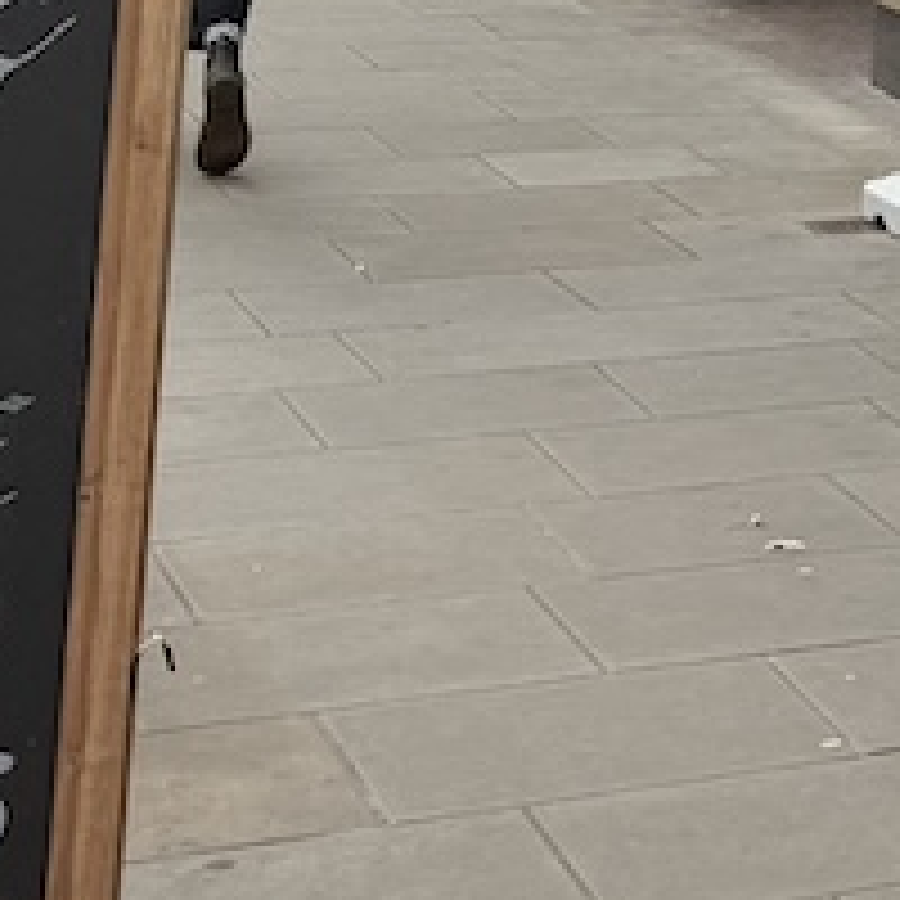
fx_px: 3736
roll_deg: -4.6
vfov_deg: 12.2
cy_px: -896
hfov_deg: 11.0
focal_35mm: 127
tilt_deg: +5.7
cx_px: 2322
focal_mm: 6.76
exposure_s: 1/1410
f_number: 1.78
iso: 80
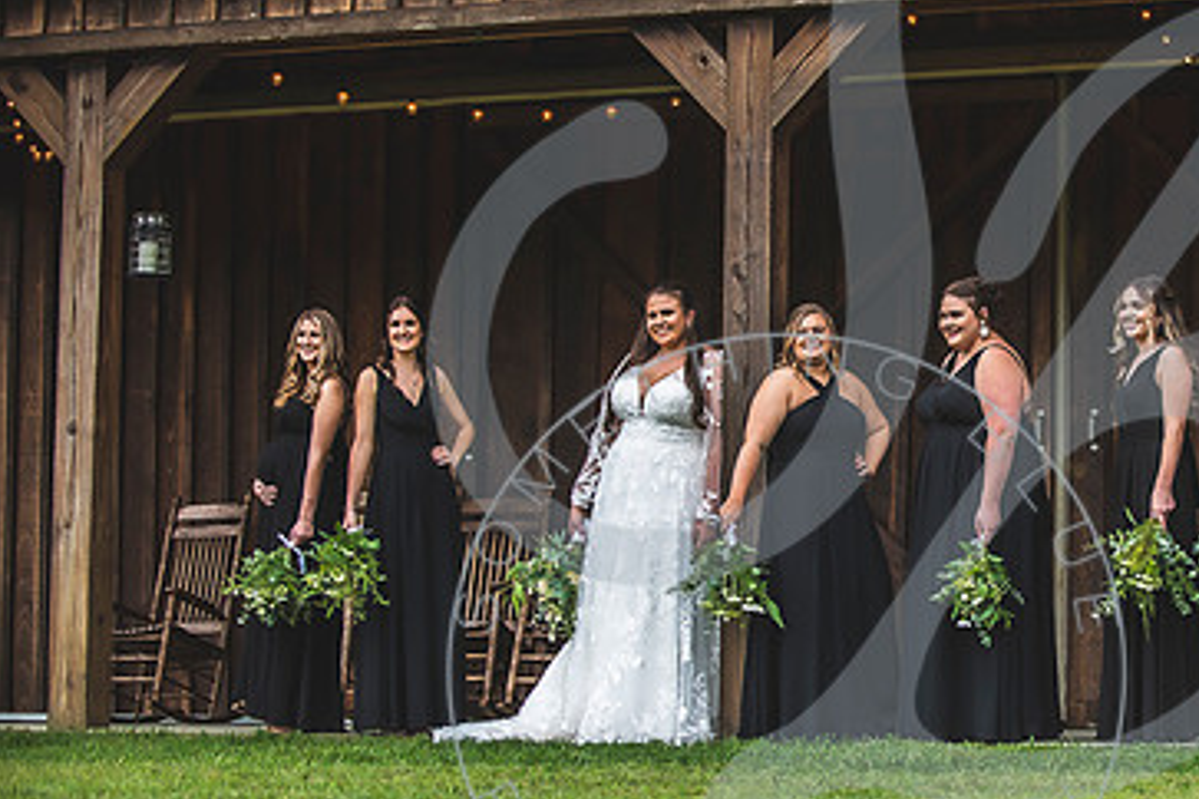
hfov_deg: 15.4
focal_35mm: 132
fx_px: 4396
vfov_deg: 10.4
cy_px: 394
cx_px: 968
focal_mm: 80
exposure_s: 1/500
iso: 200
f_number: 2.8
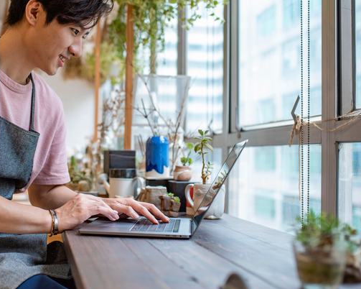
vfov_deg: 30.8
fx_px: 523
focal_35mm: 49
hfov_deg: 37.7
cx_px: 126
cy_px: 133
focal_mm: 35
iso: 500
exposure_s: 1/200
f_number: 2.2
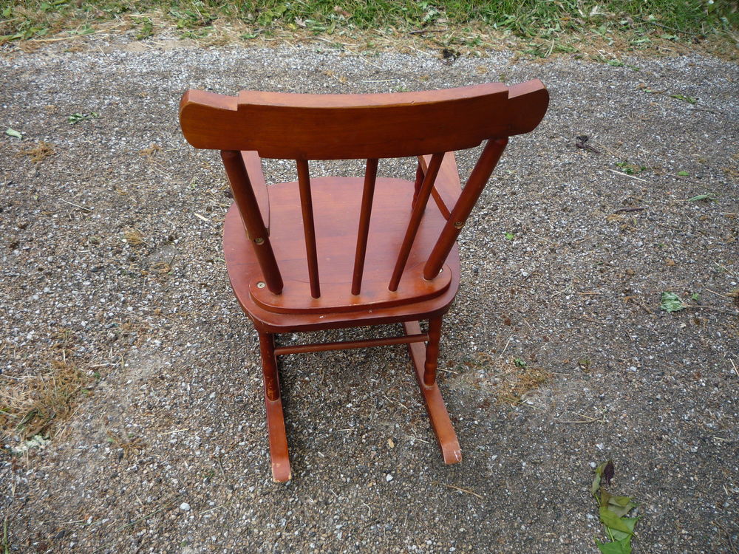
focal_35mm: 30
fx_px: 640
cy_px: 277
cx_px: 370
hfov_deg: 60.0
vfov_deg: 46.8
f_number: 4
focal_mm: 5.2
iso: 100
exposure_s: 1/250
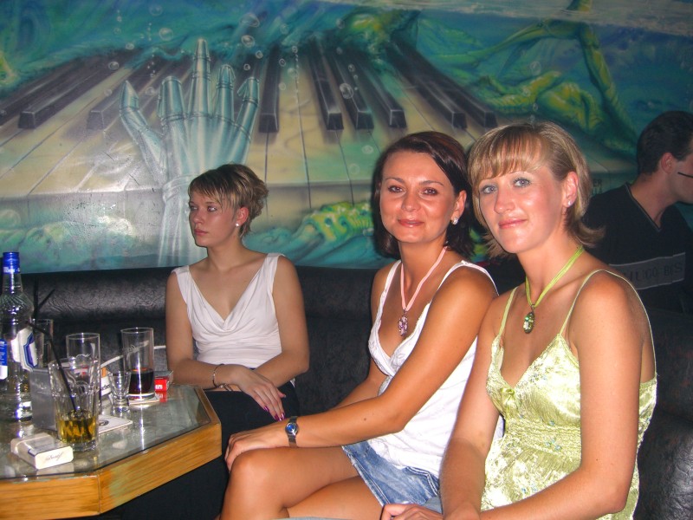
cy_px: 260
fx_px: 761
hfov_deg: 49.0
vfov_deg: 37.7
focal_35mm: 38
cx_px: 346
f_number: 2.8
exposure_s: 1/60
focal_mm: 7.9
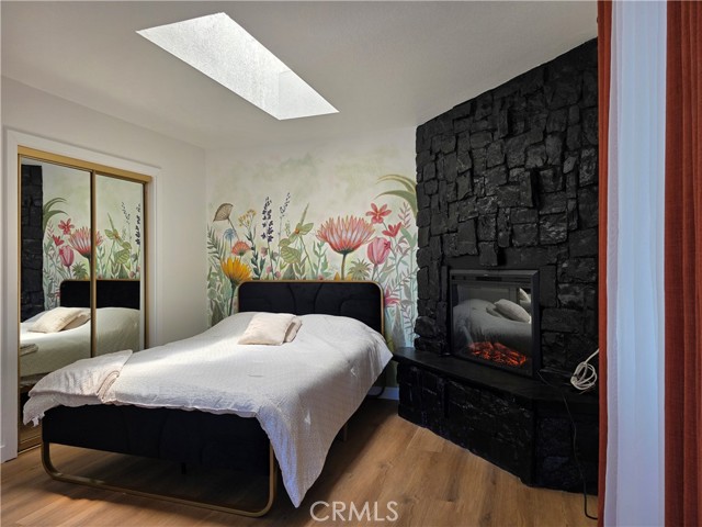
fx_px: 466
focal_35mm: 23
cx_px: 351
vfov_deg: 58.9
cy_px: 264
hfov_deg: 73.9
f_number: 1.7
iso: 32
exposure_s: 1/180
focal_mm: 6.3
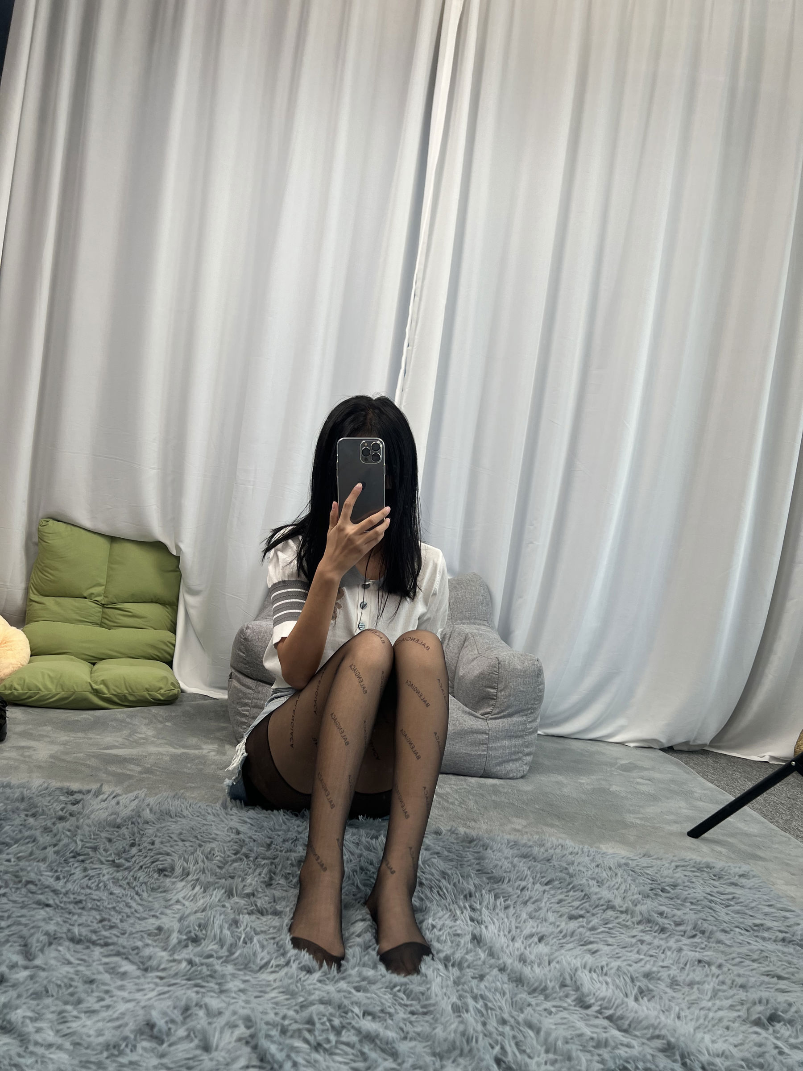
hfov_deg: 53.1
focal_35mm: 26
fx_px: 804
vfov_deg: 67.3
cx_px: 402
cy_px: 536
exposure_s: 1/121
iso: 64
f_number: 1.5
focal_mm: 5.7
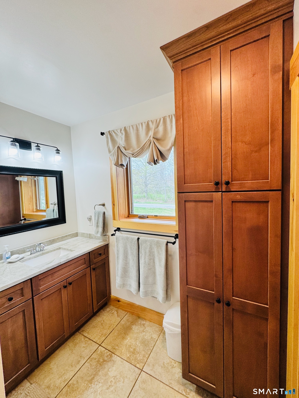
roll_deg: +2.5
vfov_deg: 102.1
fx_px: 161
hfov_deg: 85.7
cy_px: 199
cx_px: 150
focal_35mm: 14
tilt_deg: -1.4
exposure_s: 1/120
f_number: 2.2
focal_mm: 2.22
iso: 64
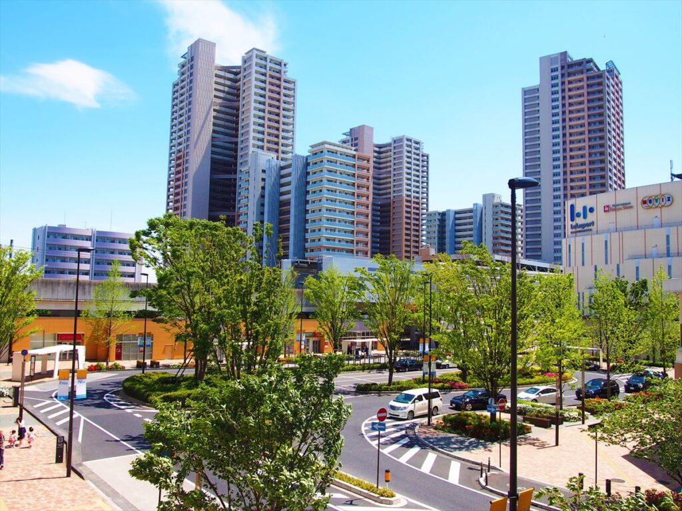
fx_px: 552
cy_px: 256
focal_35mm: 28
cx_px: 341
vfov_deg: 49.7
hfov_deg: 63.4
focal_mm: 14
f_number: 8
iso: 200
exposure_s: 1/320
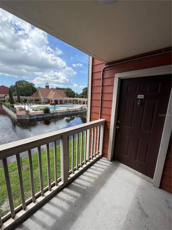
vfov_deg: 102.1
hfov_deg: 85.7
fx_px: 93
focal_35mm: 14
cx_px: 86
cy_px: 115
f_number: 2.2
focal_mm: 2.22
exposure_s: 1/770
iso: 40
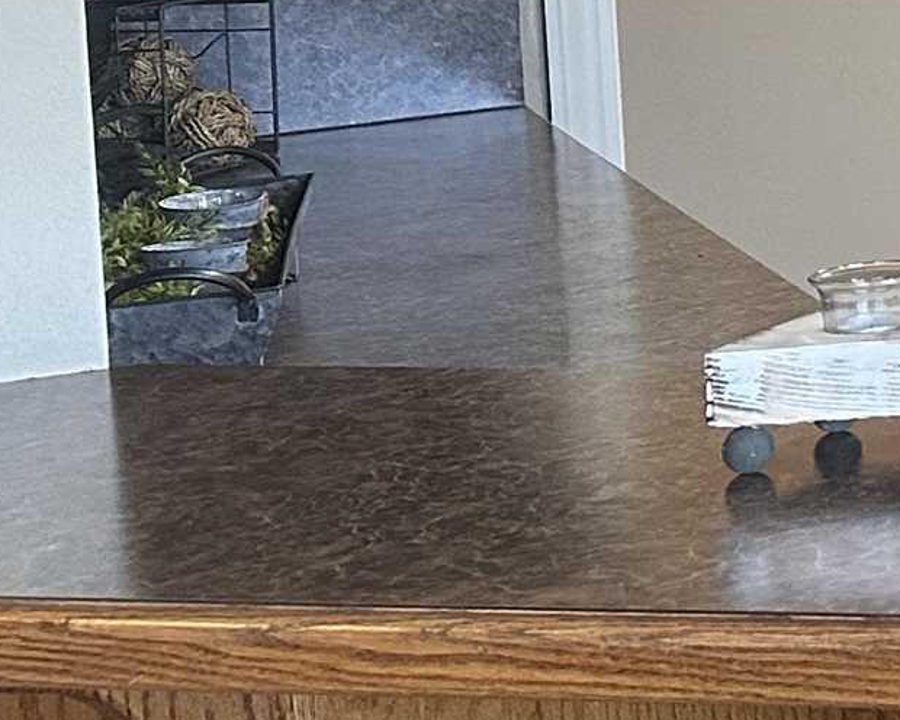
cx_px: 2208
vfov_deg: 12.8
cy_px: -225
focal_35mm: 116
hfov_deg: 12.6
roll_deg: +1.5
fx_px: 3090
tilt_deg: -4.2
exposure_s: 1/60
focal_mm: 6.86
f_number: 1.78
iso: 250
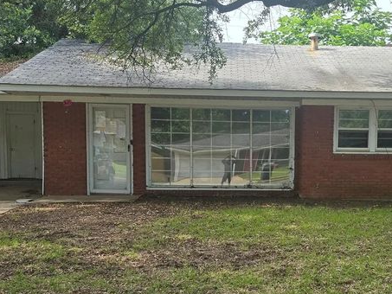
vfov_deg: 27.9
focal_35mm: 52
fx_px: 589
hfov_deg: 36.1
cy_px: 187
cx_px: 286
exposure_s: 1/180
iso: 12
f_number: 1.7
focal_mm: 6.3
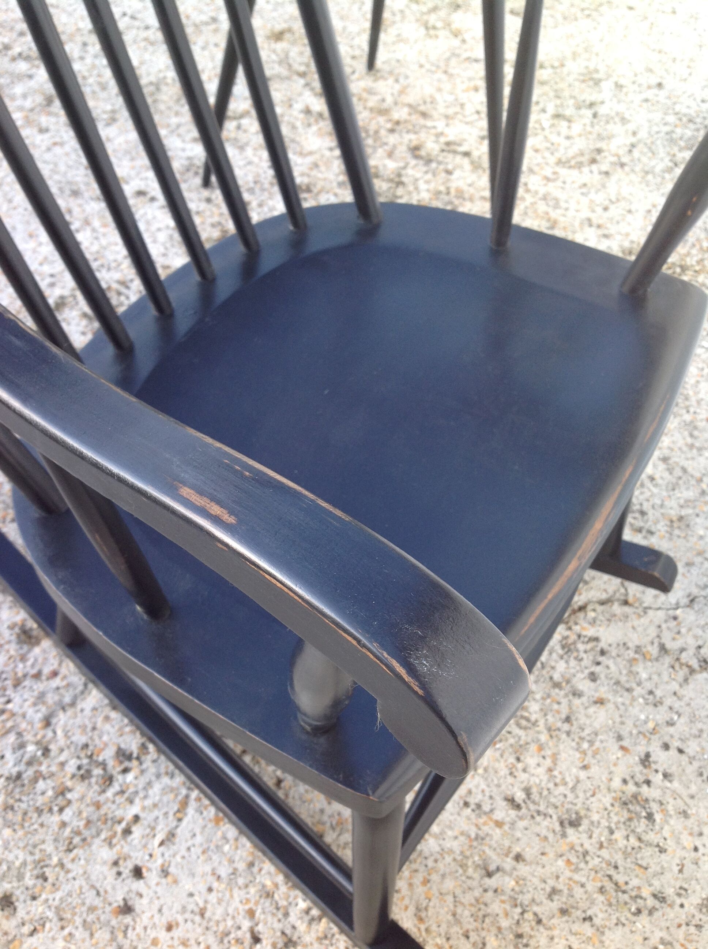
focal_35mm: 35
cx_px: 354
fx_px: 957
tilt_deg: -56.1
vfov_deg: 52.7
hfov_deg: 40.6
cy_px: 474
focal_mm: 4.28
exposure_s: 1/120
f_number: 2.4
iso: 50
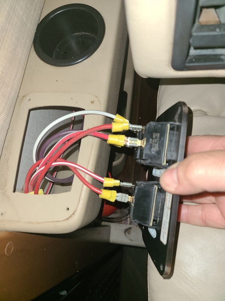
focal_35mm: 26
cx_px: 112
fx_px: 225
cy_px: 150
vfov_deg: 67.3
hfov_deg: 53.1
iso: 40
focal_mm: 5.4
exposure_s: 1/79
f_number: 1.8
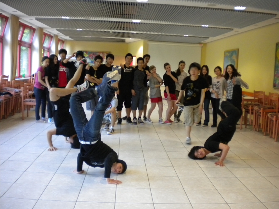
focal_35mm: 36
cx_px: 143
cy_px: 107
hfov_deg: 51.4
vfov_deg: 39.6
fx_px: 290
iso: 400
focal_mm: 6.3
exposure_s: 1/41.8
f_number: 3.1
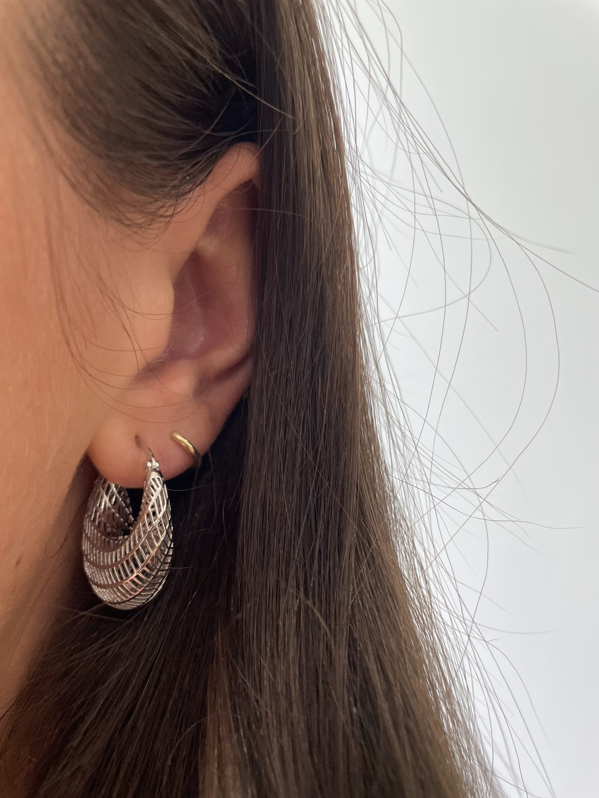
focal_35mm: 26
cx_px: 300
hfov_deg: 53.1
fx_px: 600
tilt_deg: +2.9
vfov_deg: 67.3
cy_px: 399
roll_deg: -0.5
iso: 100
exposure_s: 1/120
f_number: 1.6
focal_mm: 4.2
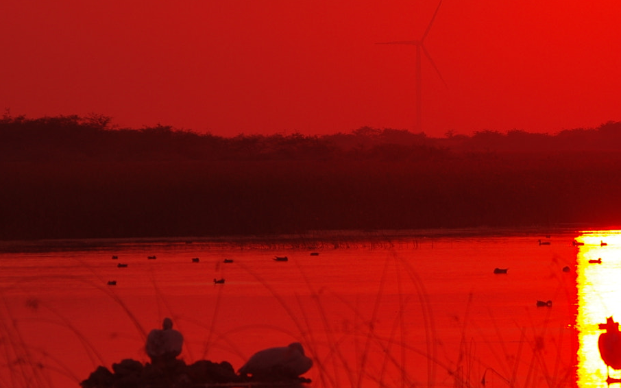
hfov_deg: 3.2
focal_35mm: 656
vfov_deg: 2.0
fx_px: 11101
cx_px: 668
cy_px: 101
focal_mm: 190
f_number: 10
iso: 100
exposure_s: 1/250
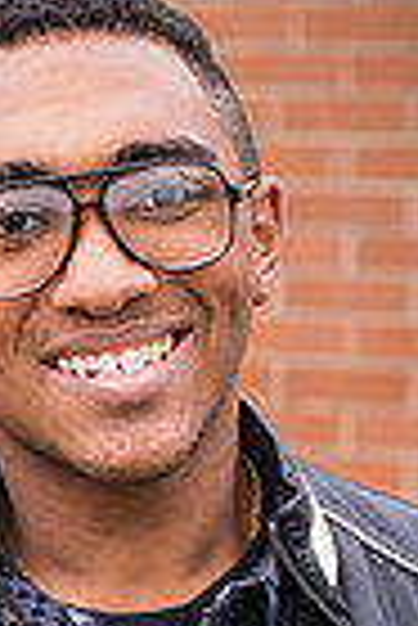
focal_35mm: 162
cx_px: -54
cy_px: 667
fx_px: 2814
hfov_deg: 8.4
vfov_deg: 12.5
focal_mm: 50
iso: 200
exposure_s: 1/100
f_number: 2.8
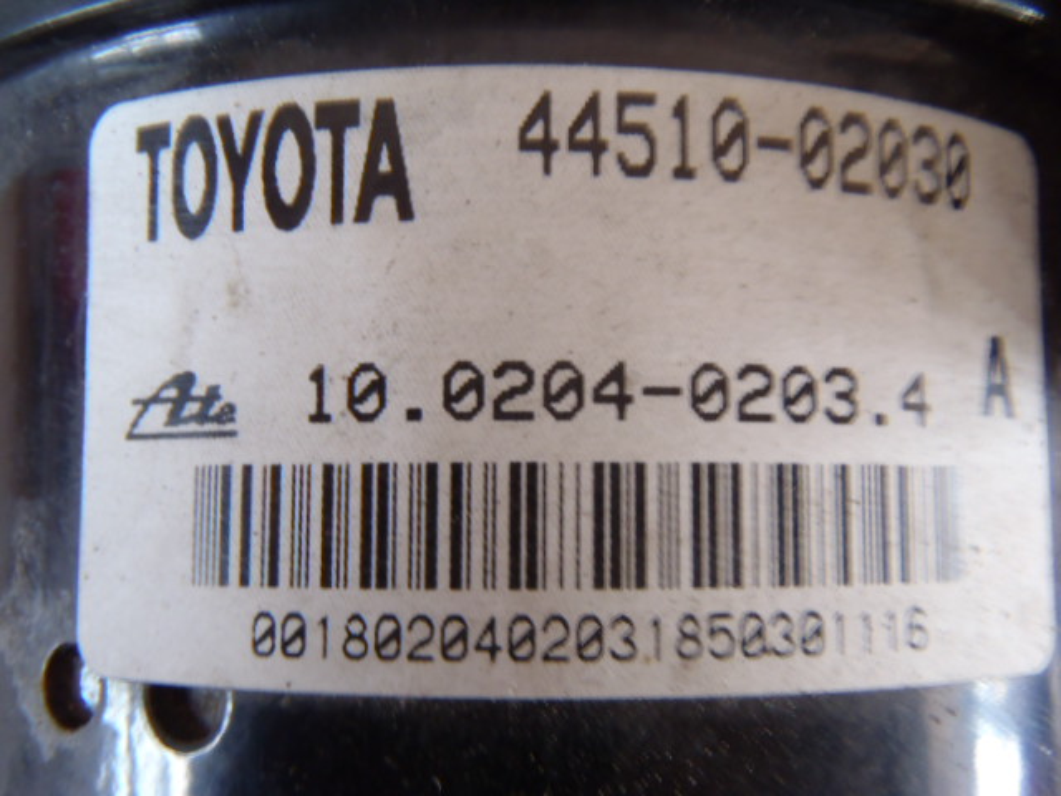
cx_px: 530
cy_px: 398
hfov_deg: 50.1
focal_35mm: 37
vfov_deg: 38.7
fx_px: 1134
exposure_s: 1/6
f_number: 4.7
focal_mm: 6.64
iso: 200
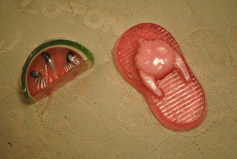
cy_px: 80
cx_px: 118
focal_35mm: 72
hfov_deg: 28.0
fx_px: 474
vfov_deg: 19.0
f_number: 5.6
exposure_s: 1/6
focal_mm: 48
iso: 400
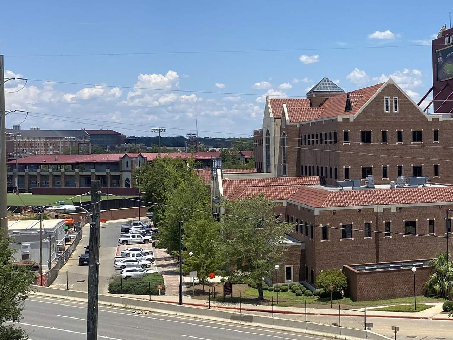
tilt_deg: -0.6
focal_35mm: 62
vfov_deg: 23.6
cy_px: 141
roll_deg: +1.0
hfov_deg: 29.3
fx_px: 811
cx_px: 446
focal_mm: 4.25
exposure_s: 1/3300
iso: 32
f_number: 1.8
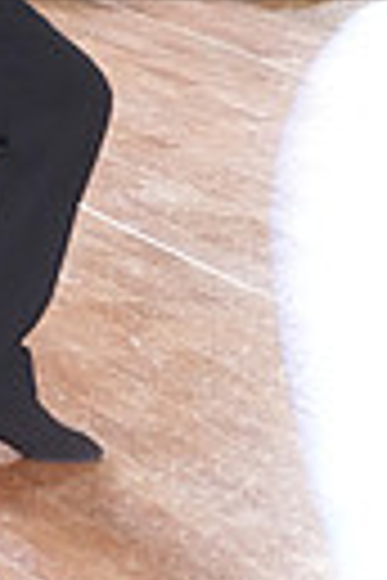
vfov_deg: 6.0
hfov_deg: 4.0
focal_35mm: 343
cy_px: -148
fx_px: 5530
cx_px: 124
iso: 3200
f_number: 5.6
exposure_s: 1/200
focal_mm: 76
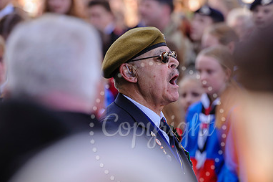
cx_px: 158
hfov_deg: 6.8
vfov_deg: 4.5
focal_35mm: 304
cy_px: 129
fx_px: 2303
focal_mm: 200
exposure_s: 1/350
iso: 400
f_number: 4.8
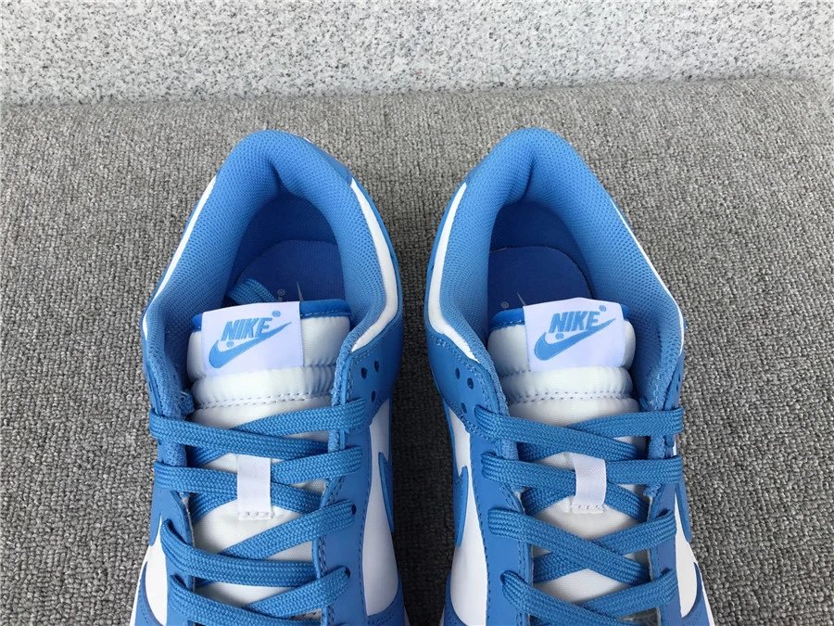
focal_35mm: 31
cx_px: 417
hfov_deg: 58.4
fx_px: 747
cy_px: 313
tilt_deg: -57.0
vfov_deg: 45.4
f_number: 2.4
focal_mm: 3.3
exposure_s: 1/238
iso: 25
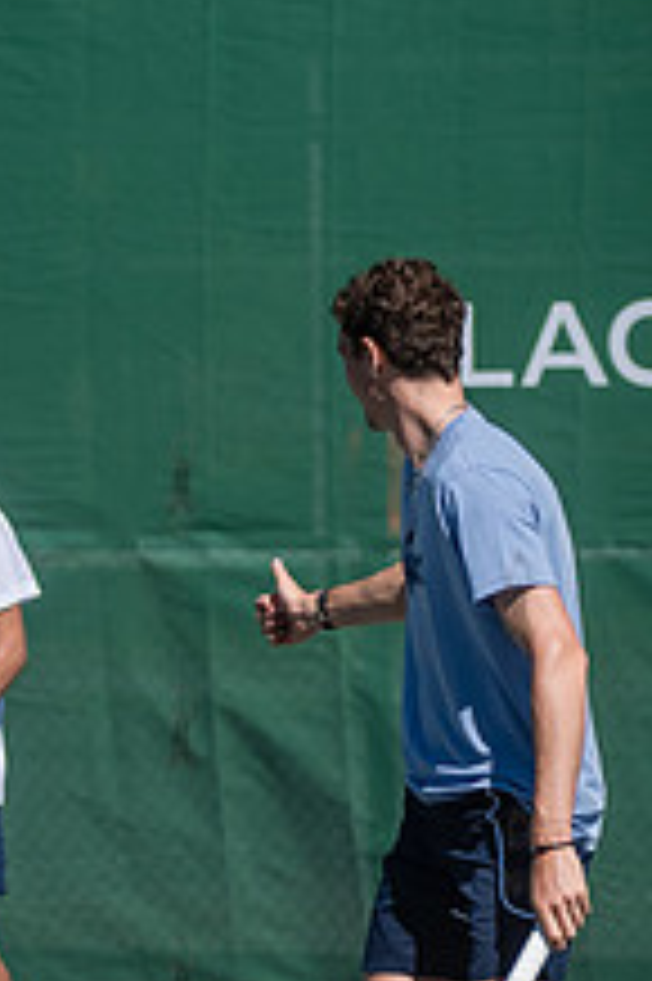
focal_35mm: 394
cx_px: -120
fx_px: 10720
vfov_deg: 5.2
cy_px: 705
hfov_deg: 3.5
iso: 200
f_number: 4
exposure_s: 1/4000
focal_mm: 105
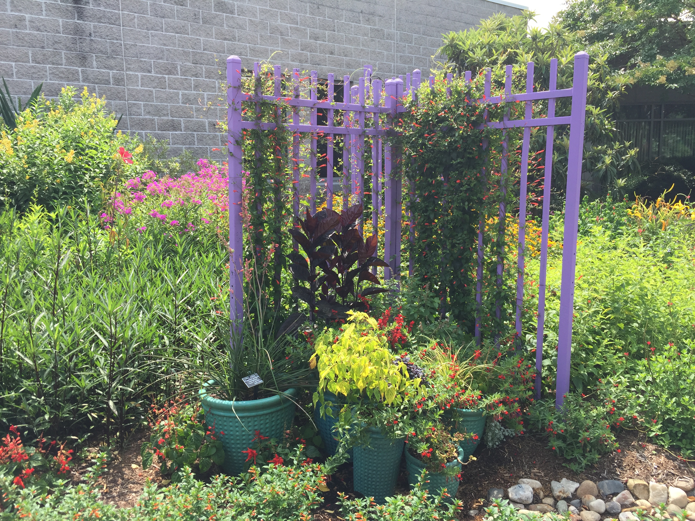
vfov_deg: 48.2
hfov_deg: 61.7
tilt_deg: -8.9
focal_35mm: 29
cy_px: 260
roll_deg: -0.6
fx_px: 582
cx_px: 348
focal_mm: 4.15
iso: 32
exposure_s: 1/542
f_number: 2.2
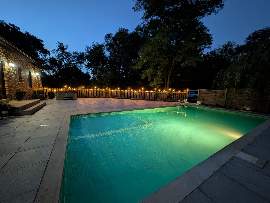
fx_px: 94
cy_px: 102
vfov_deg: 94.7
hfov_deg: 110.5
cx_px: 135
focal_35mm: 12
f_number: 1.95
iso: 372
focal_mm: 2.23
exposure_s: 1/24
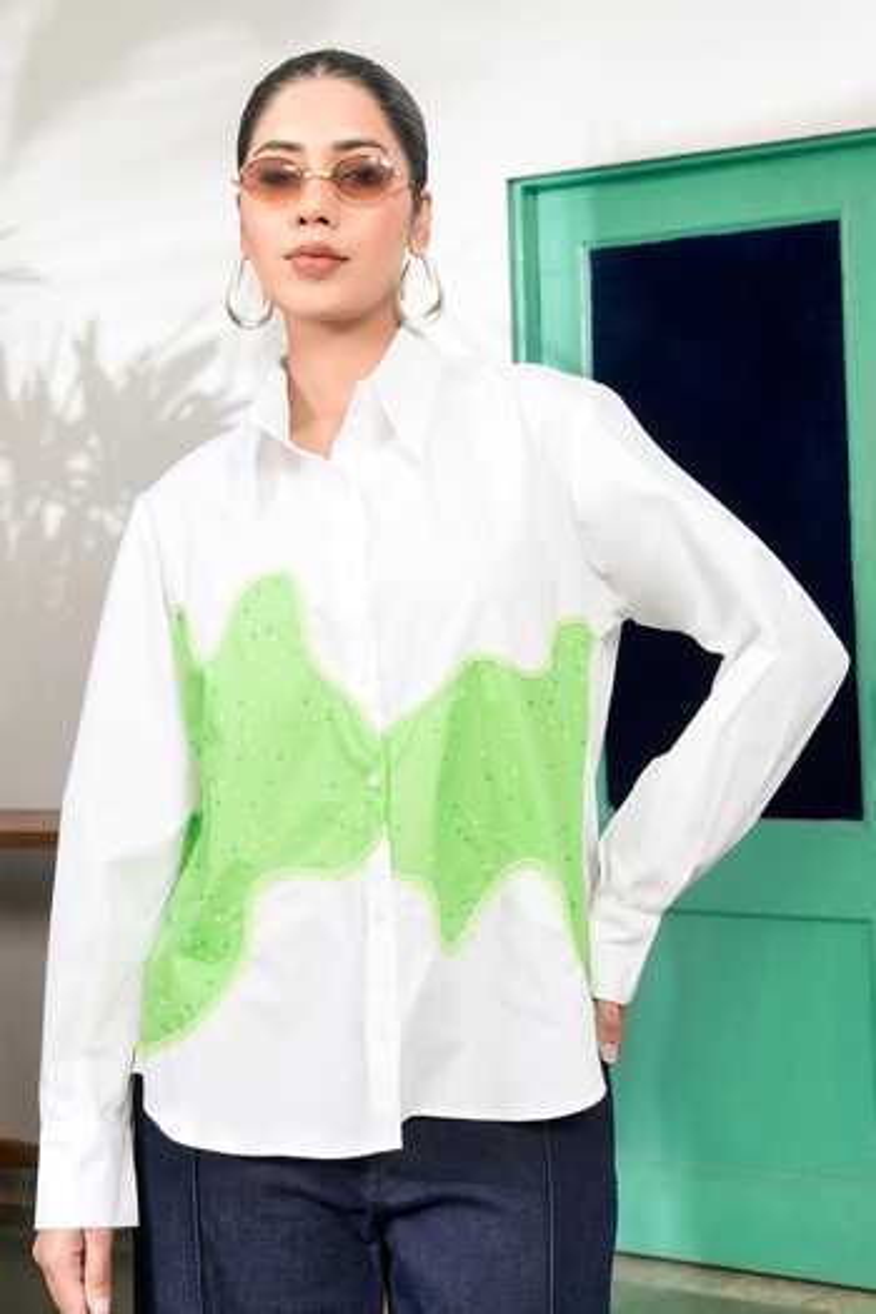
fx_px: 1533
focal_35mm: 42
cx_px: 438
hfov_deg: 31.9
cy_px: 657
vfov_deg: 46.4
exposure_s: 1/160
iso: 200
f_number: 8
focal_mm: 42
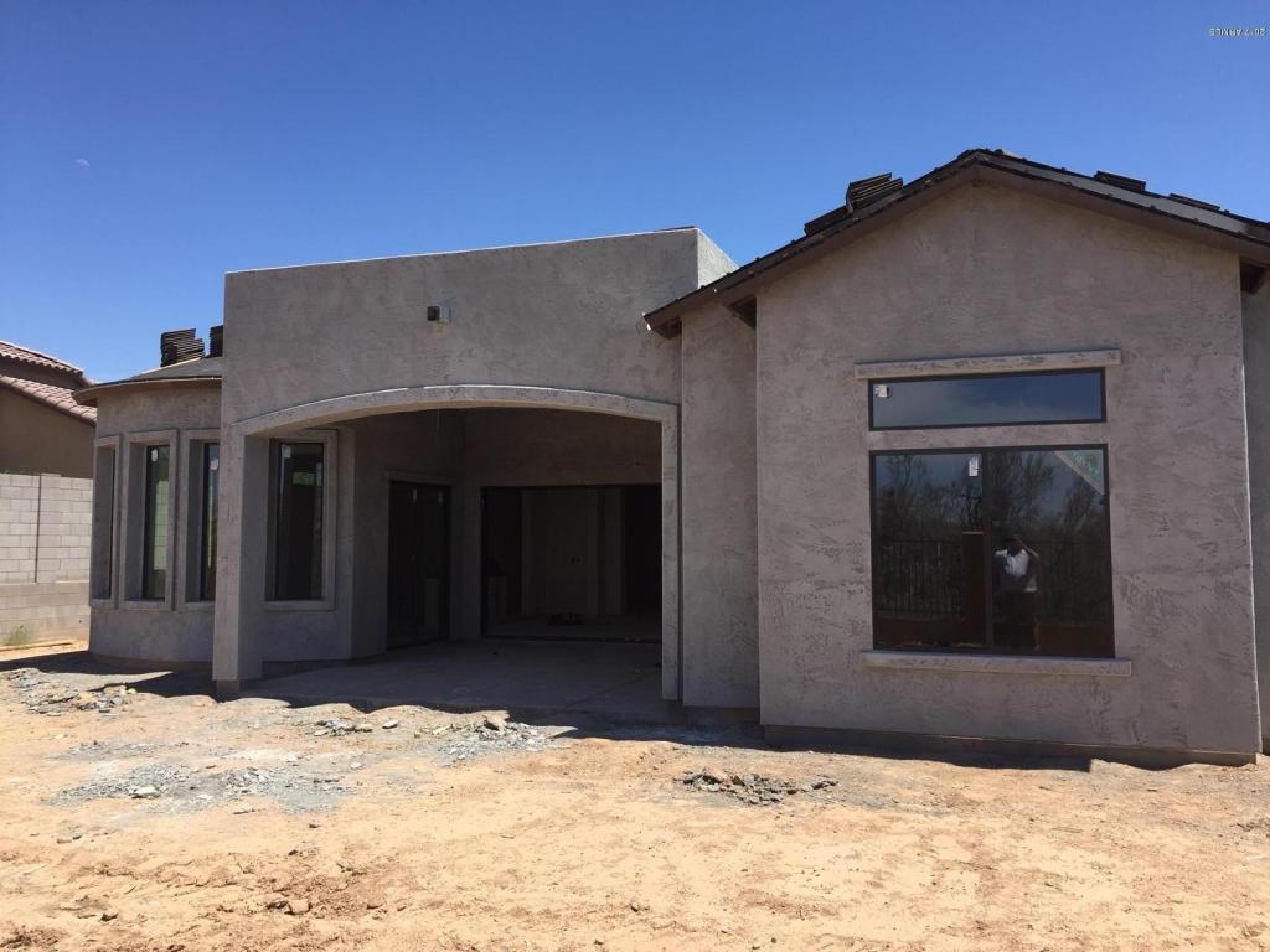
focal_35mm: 29
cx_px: 635
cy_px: 476
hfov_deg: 61.7
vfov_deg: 48.2
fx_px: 1064
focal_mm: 4.15
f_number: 2.2
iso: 32
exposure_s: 1/1464
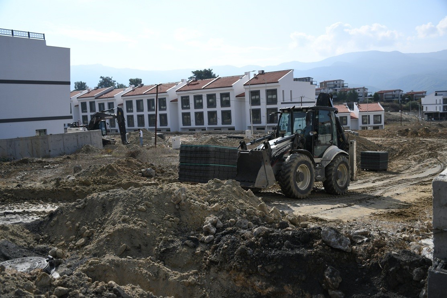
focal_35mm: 33
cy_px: 149
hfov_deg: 57.2
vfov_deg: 40.0
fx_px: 410
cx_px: 224
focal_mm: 22
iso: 100
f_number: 3.5
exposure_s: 1/1600
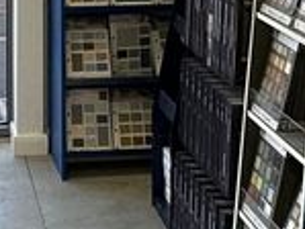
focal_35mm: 104
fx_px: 917
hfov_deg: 18.6
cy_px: -222
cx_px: 37
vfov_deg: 12.6
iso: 80
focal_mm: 2.22
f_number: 2.2
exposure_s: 1/100
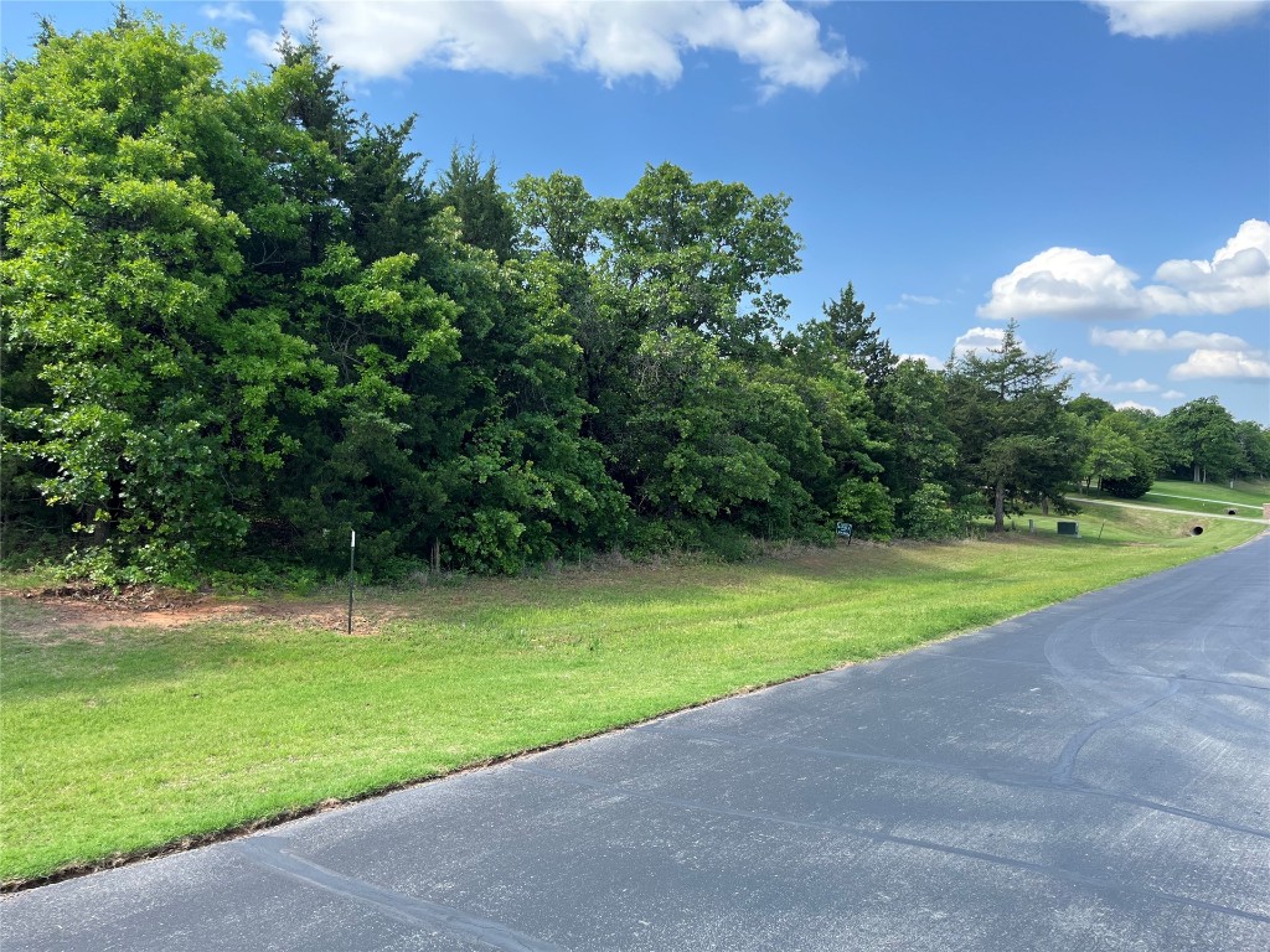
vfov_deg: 53.1
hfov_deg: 67.3
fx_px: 954
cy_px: 476
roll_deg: -0.7
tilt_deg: -0.7
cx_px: 635
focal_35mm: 26
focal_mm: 5.1
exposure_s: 1/1056
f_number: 1.6
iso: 50
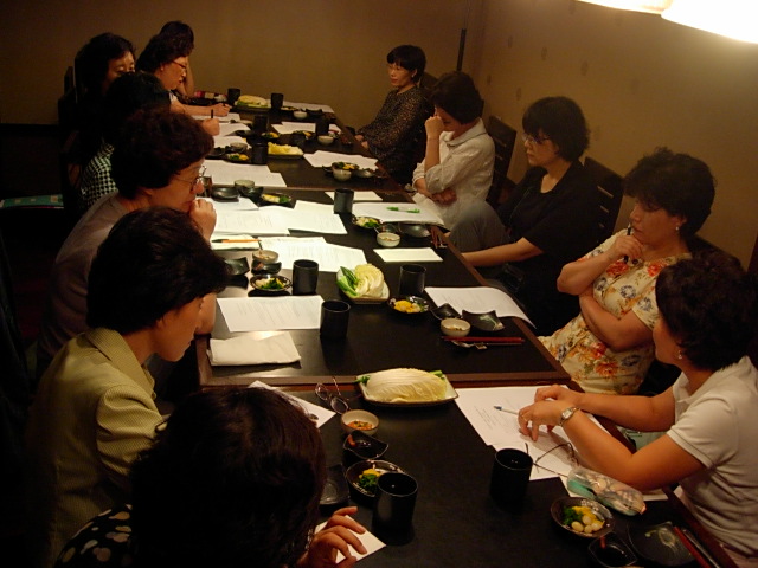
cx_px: 379
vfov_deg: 37.7
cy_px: 284
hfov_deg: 49.0
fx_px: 832
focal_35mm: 38
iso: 200
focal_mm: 7.8
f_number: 2.8
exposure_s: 1/20.7
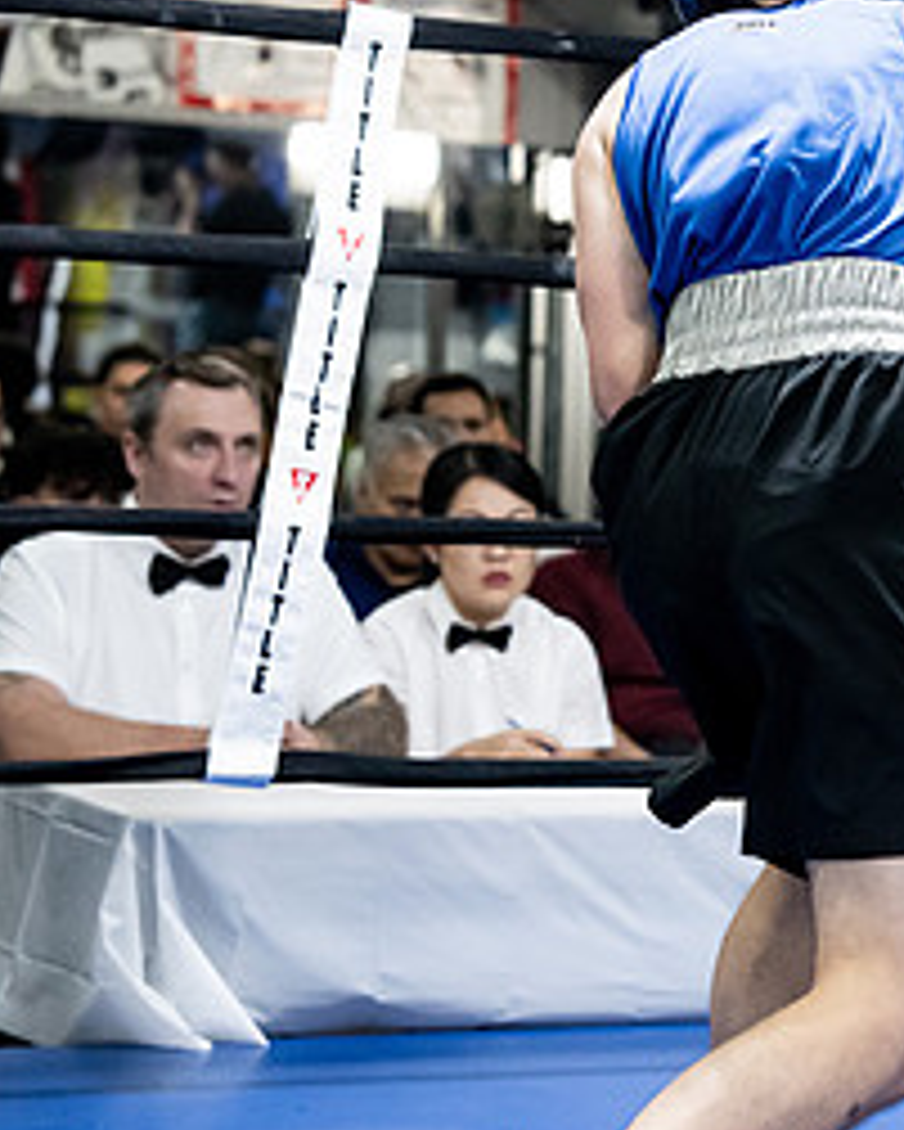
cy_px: 475
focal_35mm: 152
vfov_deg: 12.7
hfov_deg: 9.9
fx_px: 5080
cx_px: 1228
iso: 8000
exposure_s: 1/1000
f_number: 2.8
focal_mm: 70
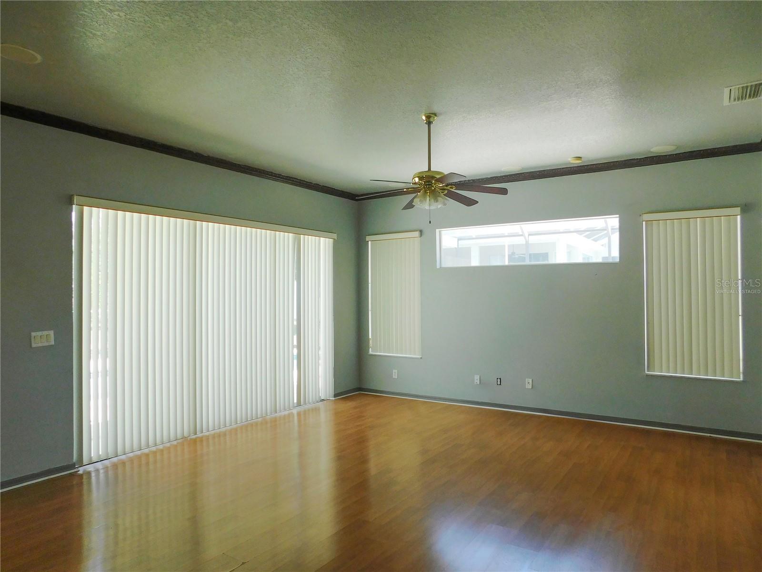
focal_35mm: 23
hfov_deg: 73.9
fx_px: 506
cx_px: 381
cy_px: 286
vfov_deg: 58.9
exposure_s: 1/100
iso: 125
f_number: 3
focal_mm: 4
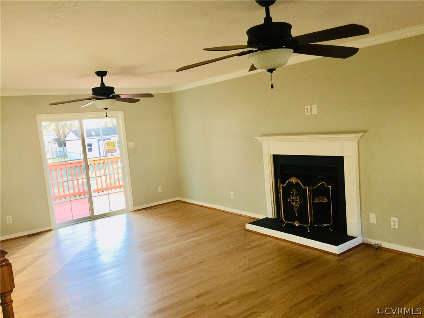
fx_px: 355
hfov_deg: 61.7
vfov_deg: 48.2
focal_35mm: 29
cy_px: 159
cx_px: 212
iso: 50
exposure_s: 1/30
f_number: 2.2
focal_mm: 4.15
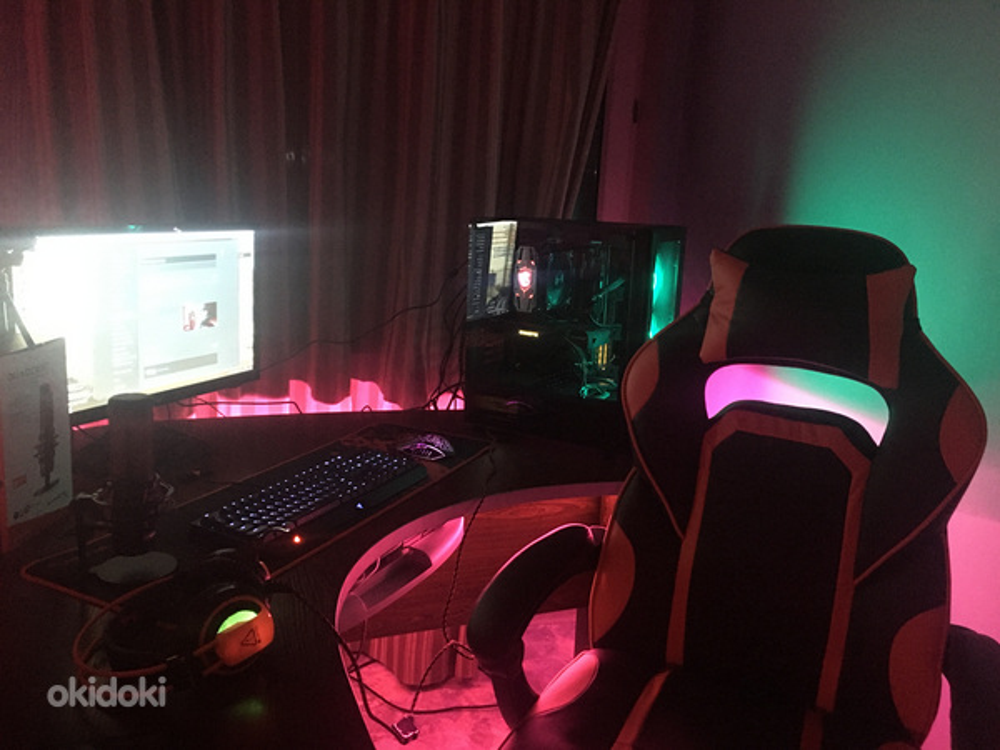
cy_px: 375
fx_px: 838
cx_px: 500
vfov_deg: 48.2
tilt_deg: -12.9
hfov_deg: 61.7
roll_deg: -3.3
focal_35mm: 29
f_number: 2.2
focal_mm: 4.15
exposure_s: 1/4
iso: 320
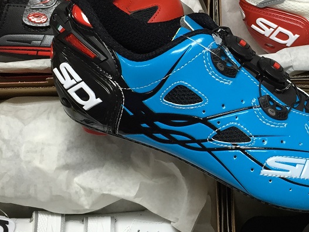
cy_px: 80
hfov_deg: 29.1
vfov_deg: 22.2
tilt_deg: -83.4
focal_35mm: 66
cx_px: 220
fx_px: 589
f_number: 2.2
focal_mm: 4.15
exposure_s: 1/30
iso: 64
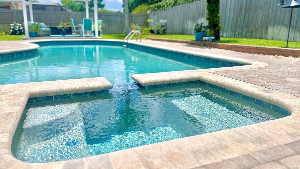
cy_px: 73
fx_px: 215
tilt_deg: -11.1
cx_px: 146
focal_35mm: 27
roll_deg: -0.2
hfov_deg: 69.8
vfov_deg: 42.8
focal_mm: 6.86
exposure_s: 1/8929
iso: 80
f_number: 1.78
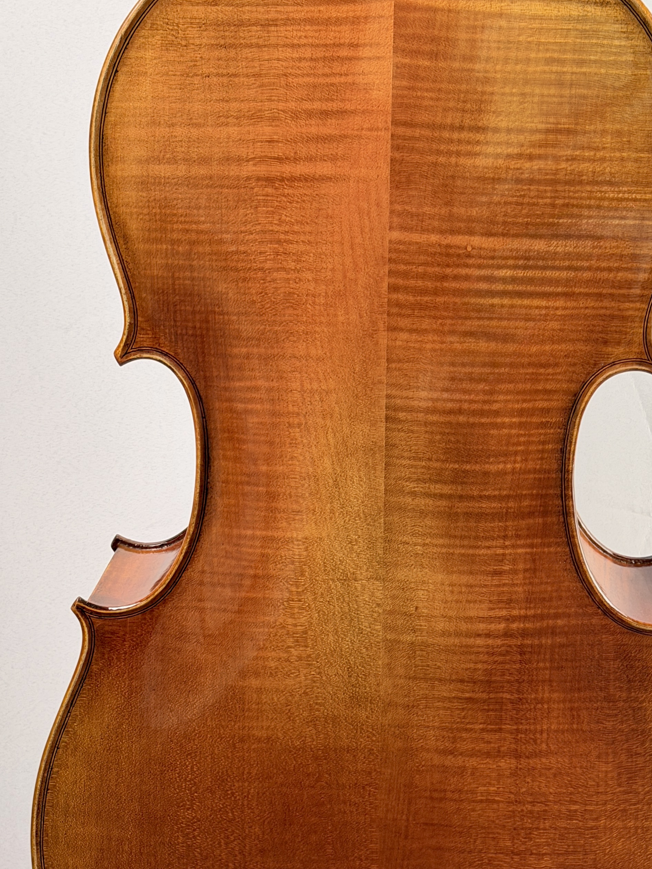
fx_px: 1934
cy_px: 475
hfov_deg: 19.1
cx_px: 384
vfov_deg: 25.3
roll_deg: +1.8
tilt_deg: -3.2
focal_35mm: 77
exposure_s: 1/54
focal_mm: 6.76
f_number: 1.78
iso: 250
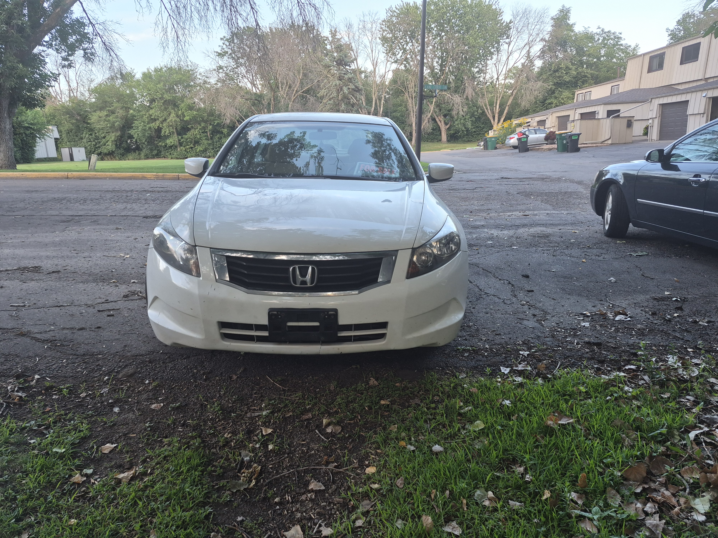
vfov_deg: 58.9
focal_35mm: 23
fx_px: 477
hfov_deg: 73.9
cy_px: 269
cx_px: 359
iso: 125
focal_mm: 5.4
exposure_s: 1/180
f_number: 1.8
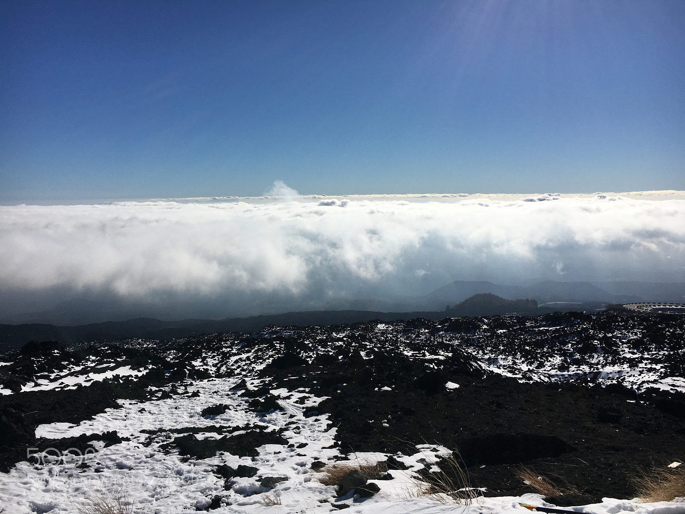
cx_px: 342
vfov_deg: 48.2
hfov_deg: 61.7
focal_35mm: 29
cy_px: 257
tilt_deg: -5.4
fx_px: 574
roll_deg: +0.7
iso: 25
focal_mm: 4.15
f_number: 2.2
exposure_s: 1/10989
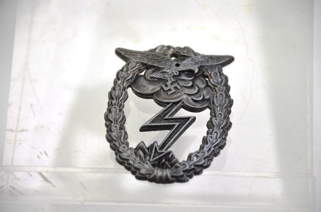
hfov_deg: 10.2
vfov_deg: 6.8
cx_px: 160
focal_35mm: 202
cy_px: 106
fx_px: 1802
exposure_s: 1/250
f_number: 5.6
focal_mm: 135
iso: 400
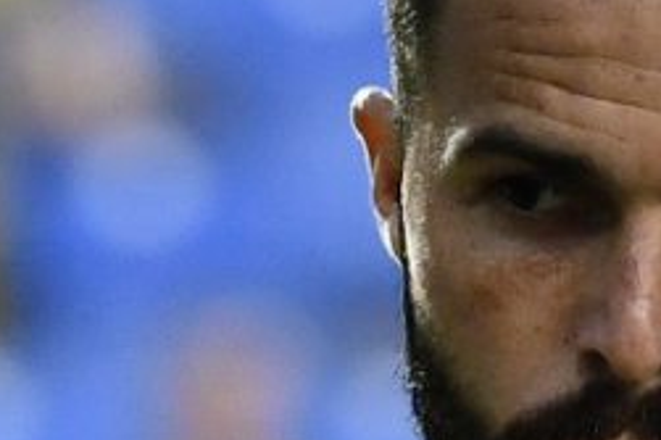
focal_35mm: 1435
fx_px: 26330
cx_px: 674
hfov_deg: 1.4
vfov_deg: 1.0
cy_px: 811
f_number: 4
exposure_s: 1/400
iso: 500
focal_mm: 200
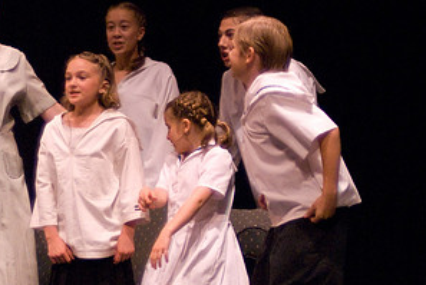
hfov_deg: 10.3
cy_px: 140
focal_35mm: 199
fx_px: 2358
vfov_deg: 6.9
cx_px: 32
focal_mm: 68
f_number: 2.8
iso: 1600
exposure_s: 1/250
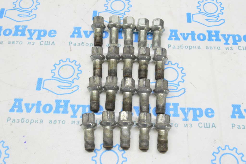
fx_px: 317
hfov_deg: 42.4
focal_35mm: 46
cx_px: 123
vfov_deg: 28.9
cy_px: 82
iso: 6400
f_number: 20
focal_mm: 31
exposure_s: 1/15
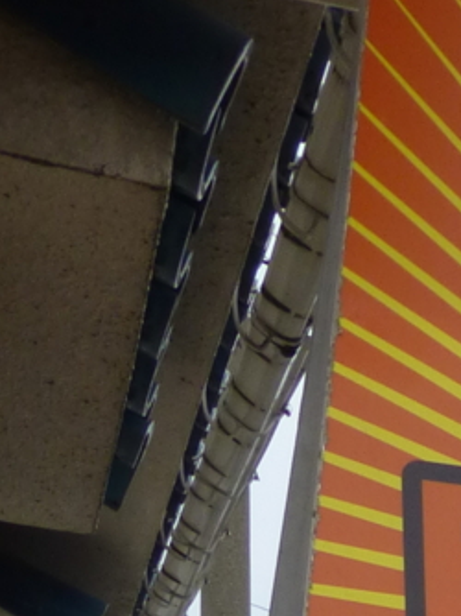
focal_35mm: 115
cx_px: 782
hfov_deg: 12.0
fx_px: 2045
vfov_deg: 14.1
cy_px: 1278
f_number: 4
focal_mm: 4.3
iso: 100
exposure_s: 1/640
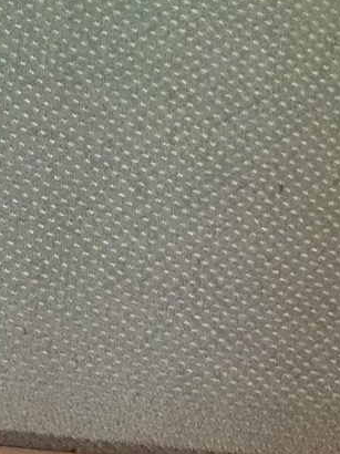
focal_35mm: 100
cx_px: 203
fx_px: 1311
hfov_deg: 14.8
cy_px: 570
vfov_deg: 18.4
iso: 400
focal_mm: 2.87
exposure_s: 1/30
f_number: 2.2
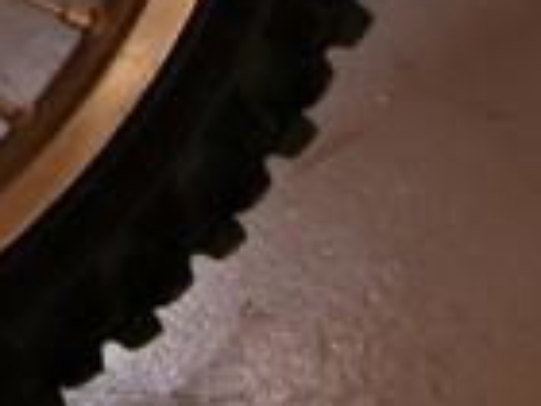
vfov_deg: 9.0
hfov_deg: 11.6
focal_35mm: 160
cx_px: -379
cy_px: -271
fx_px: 2501
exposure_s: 1/5.4
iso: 186
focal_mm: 8.9
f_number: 3.2
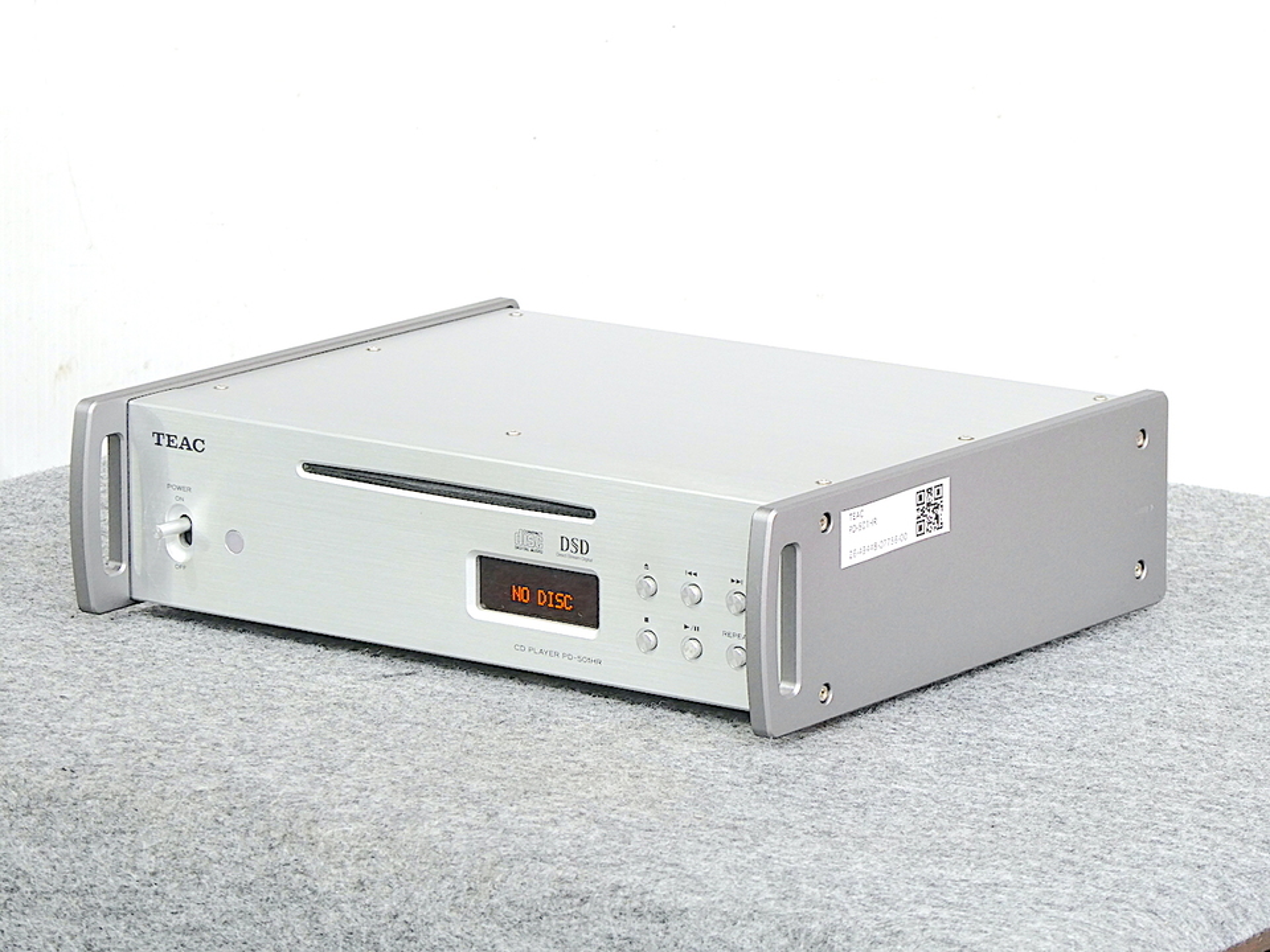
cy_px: 476
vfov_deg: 9.3
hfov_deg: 12.3
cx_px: 635
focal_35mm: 160
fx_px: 5870
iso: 200
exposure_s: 1/5
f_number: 5.5
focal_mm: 28.7
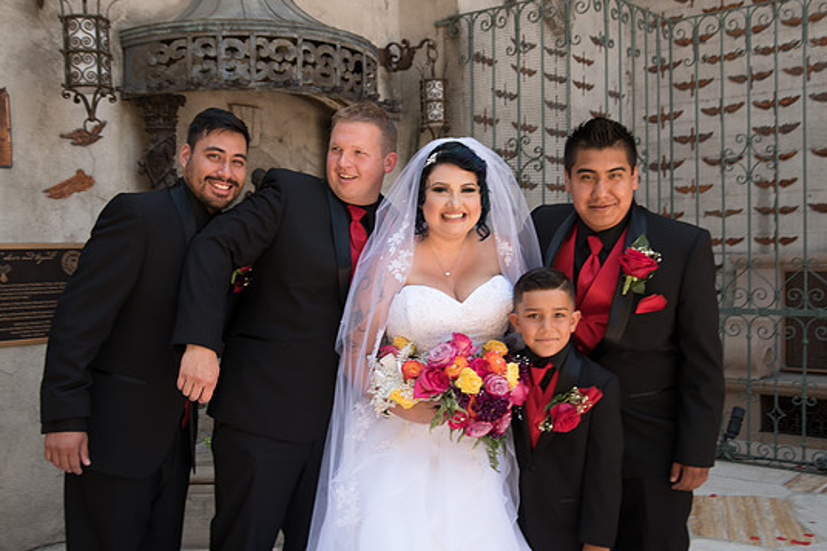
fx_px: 896
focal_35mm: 39
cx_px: 409
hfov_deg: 49.6
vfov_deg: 34.2
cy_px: 282
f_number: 4.5
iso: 100
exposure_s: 1/100
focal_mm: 36
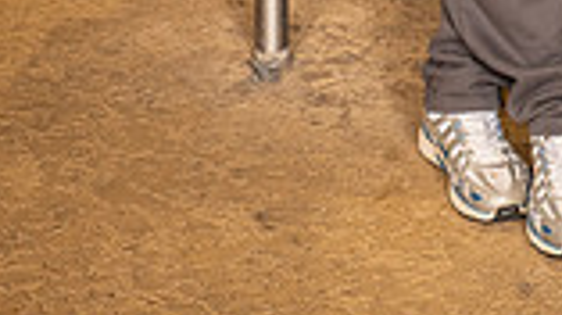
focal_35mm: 138
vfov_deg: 8.1
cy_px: -458
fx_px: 2055
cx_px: 519
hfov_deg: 15.4
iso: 1000
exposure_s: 1/400
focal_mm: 46
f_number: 6.3
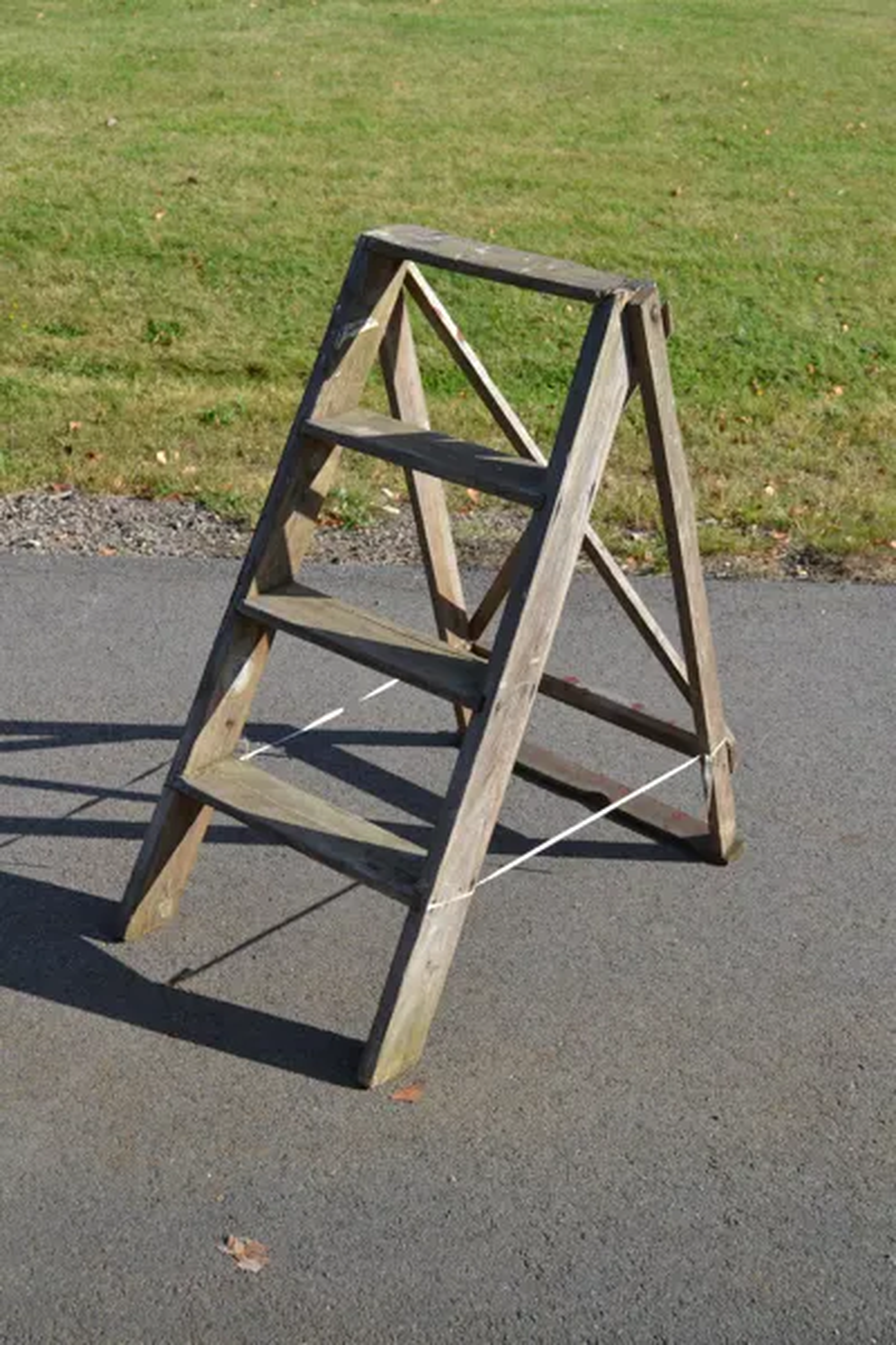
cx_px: 448
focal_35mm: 48
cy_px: 672
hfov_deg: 28.1
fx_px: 1792
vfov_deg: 41.1
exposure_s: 1/200
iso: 100
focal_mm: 32
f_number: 7.1
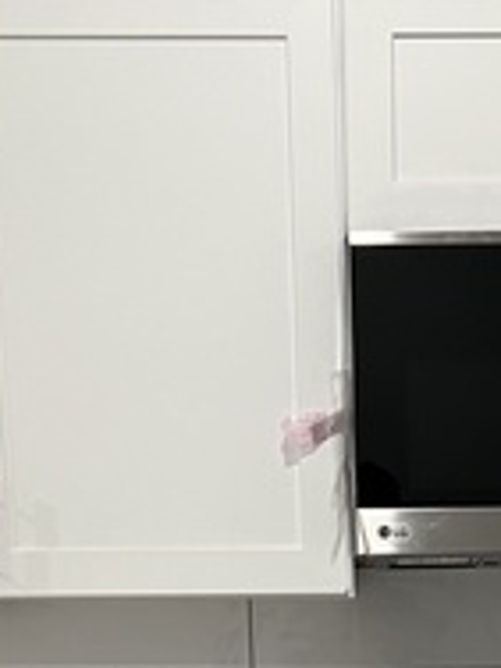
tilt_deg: -13.8
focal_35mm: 92
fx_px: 1775
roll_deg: +1.3
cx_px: 441
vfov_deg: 18.6
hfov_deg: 15.9
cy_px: 1025
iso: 125
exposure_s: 1/60
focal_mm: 5.7
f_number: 1.5
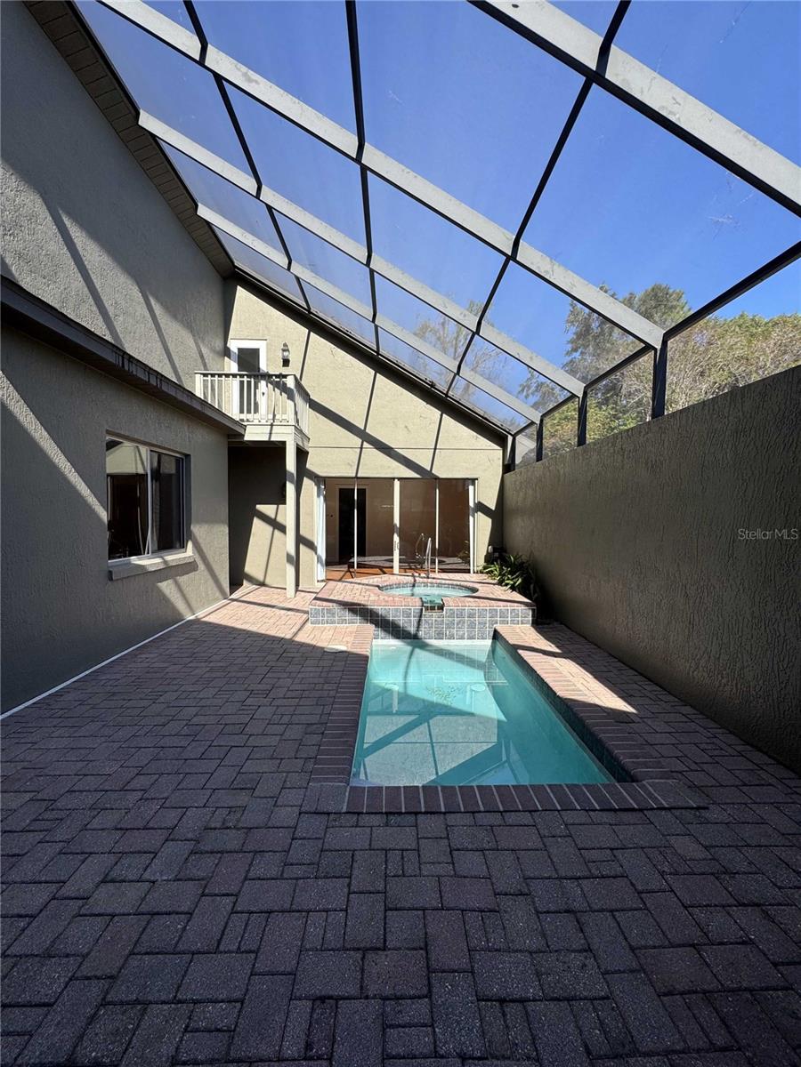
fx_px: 432
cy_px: 534
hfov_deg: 85.7
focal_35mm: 14
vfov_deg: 102.1
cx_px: 400
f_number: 2.2
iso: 50
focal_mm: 2.22
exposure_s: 1/681
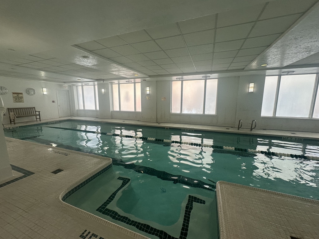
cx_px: 160
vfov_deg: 85.7
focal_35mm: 14
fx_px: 129
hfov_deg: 102.1
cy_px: 120
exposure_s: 1/120
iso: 100
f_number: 2.2
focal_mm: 2.22
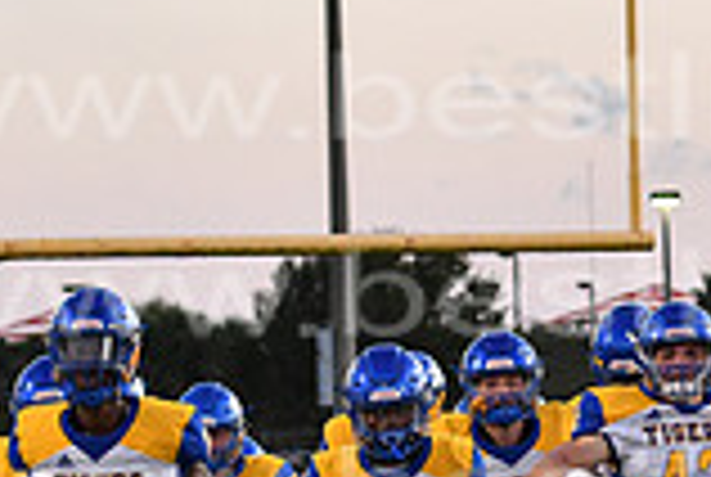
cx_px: 936
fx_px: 7618
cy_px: 403
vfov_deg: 3.6
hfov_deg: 5.3
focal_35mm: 385
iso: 1600
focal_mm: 70
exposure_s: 1/800
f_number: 4
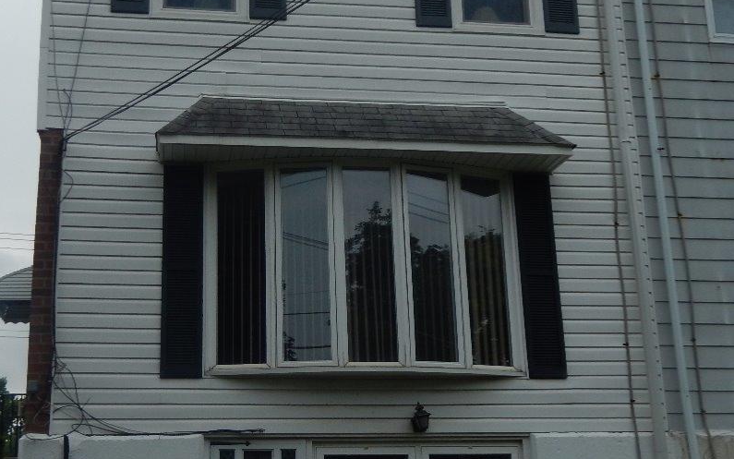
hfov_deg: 41.6
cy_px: 243
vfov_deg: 26.9
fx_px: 960
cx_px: 279
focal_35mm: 48
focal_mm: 4.5
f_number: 6.8
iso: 125
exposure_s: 1/400
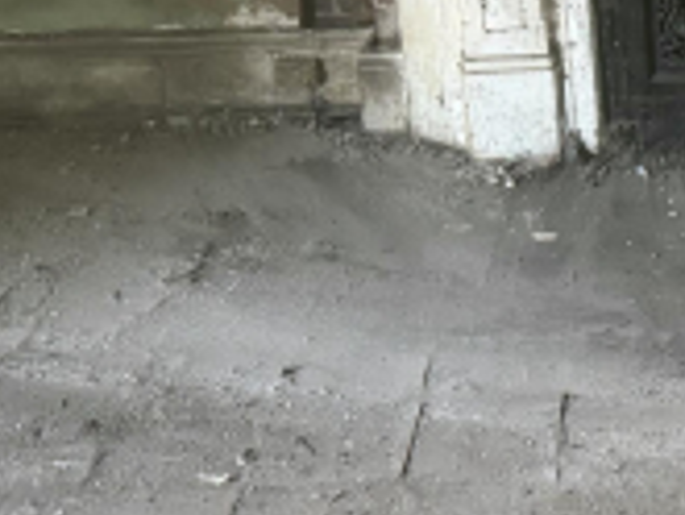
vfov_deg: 15.2
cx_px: 861
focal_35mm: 97
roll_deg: +1.4
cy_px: 137
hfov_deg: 18.9
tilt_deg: -20.7
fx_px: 1921
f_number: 1.78
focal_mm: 6.76
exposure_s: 1/60
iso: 800
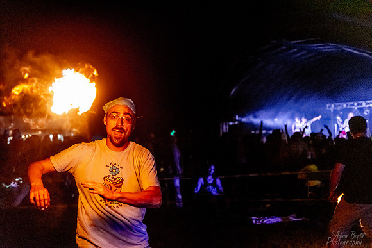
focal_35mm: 45
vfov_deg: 29.9
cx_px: 186
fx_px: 465
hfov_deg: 43.6
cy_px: 124
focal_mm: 45
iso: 6400
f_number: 2.8
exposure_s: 1/400
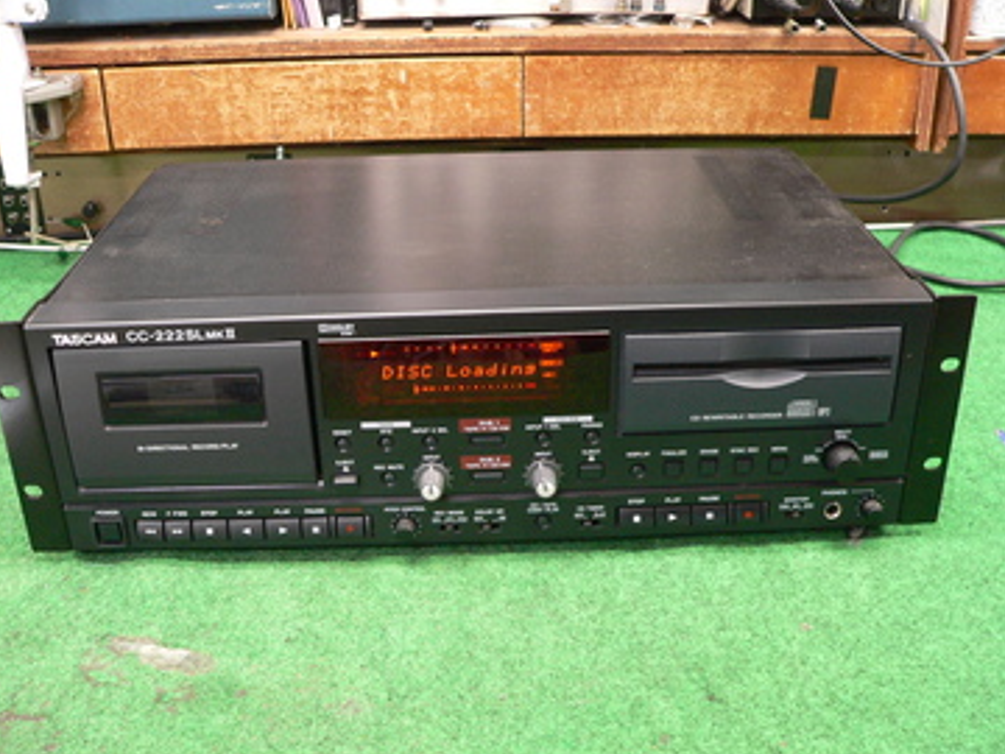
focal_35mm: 38
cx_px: 486
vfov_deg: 37.7
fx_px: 1103
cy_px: 373
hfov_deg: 49.0
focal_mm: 6
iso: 200
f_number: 2.8
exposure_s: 1/5
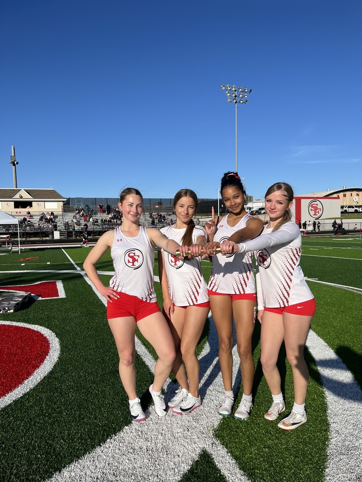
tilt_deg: -2.0
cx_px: 181
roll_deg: +1.4
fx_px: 363
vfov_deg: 67.3
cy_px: 241
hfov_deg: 53.1
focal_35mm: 26
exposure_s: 1/5319
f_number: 1.6
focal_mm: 5.1
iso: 50
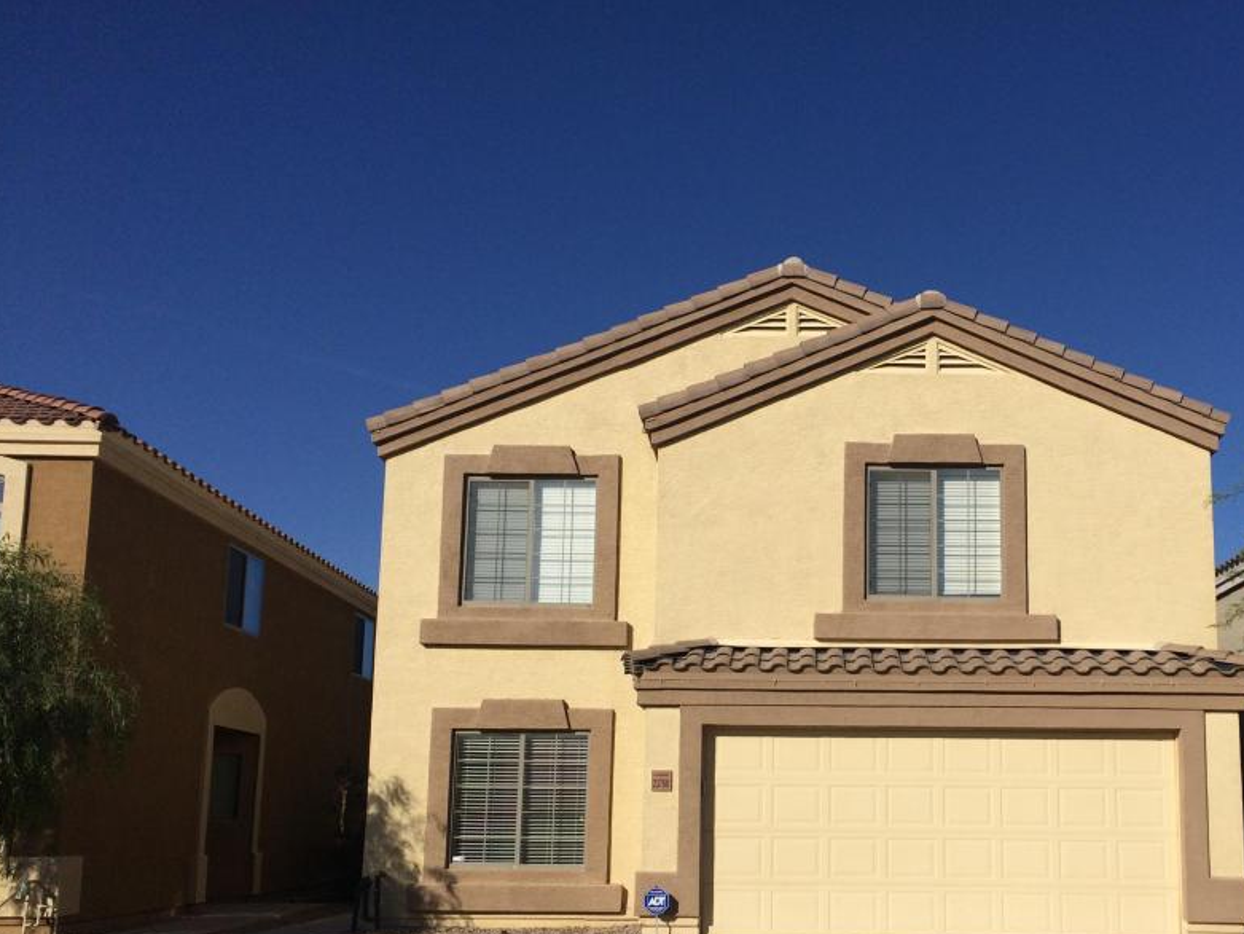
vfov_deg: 37.4
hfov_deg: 48.3
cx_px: 806
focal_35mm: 38
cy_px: 610
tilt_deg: +6.0
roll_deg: +0.7
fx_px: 1366
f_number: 2.2
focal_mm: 4.15
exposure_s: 1/6849
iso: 40
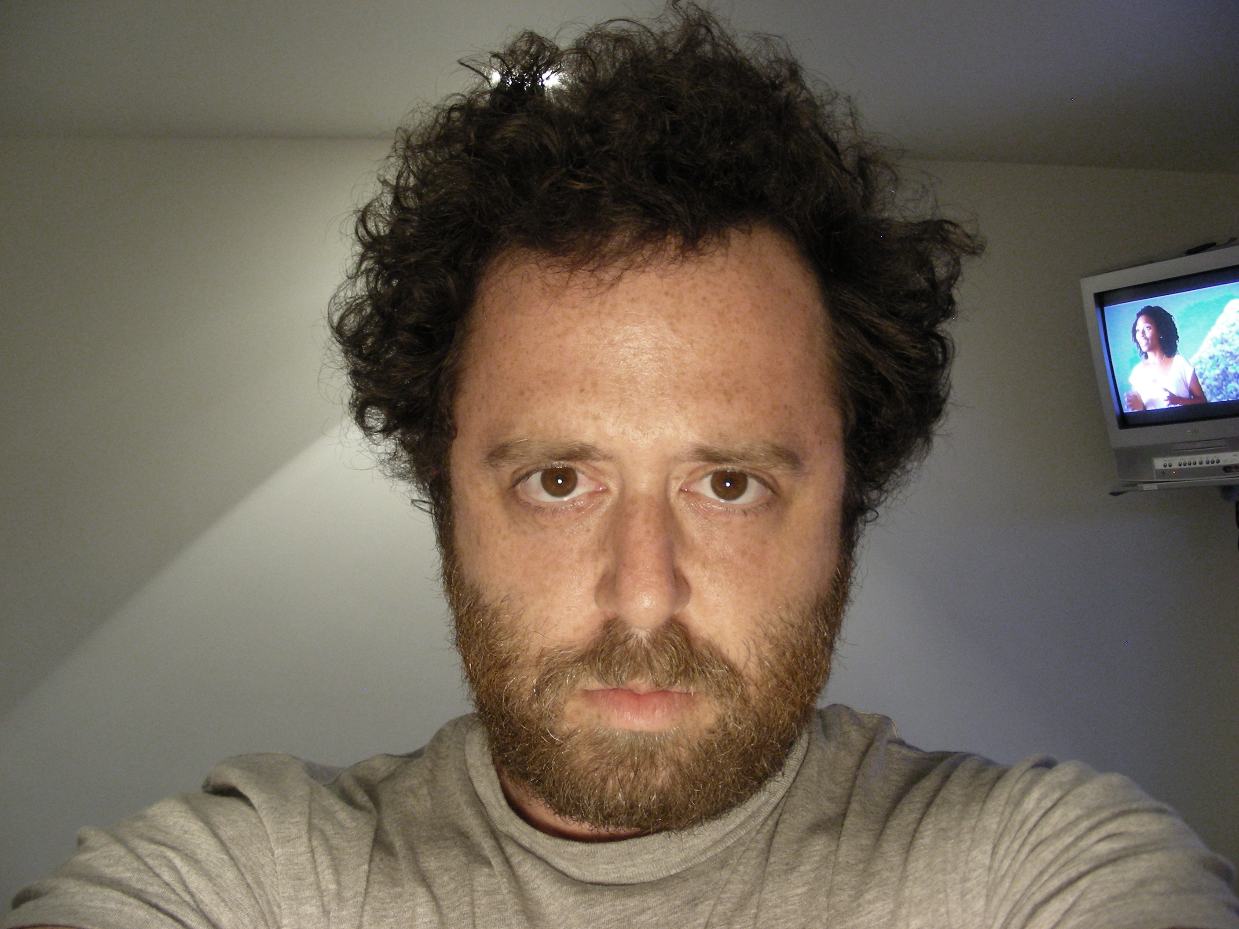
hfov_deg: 49.0
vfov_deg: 37.7
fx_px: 1360
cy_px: 464
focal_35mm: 38
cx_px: 620
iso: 200
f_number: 3.5
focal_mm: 6.3
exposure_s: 1/6.1
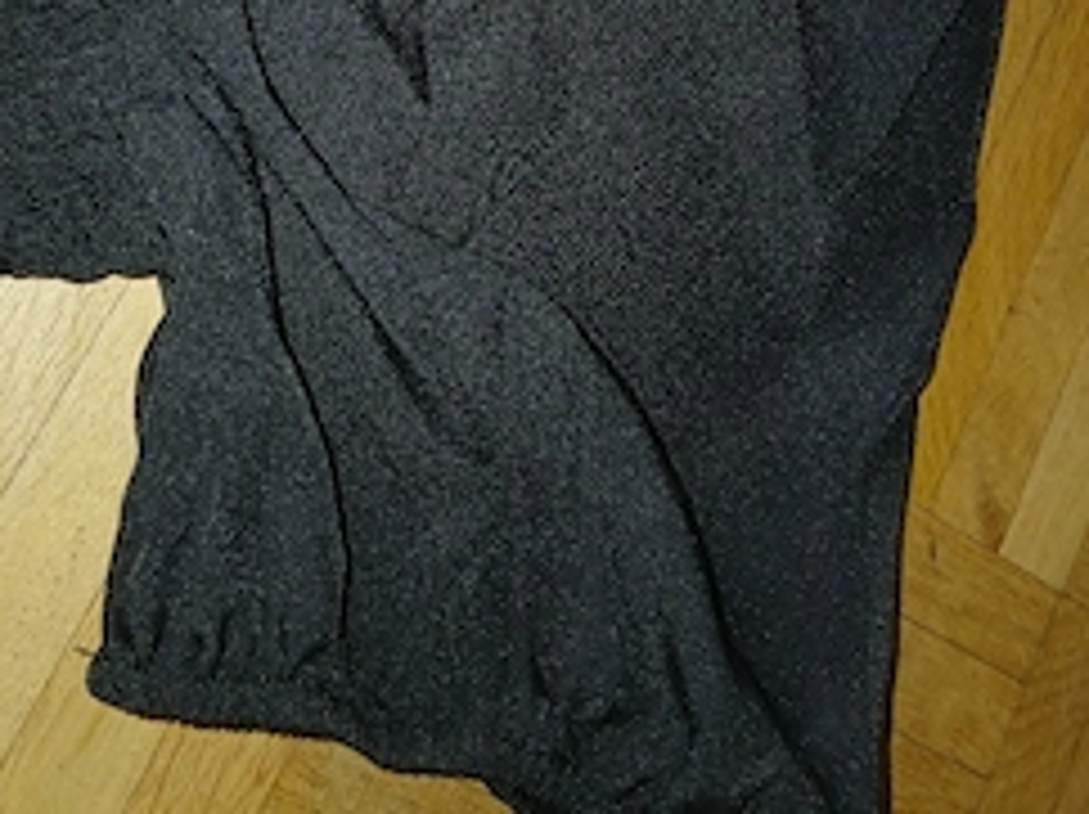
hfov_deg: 43.9
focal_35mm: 43
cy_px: 130
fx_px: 1351
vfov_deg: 32.4
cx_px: 500
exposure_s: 1/50.3
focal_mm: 3.98
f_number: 1.8
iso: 64
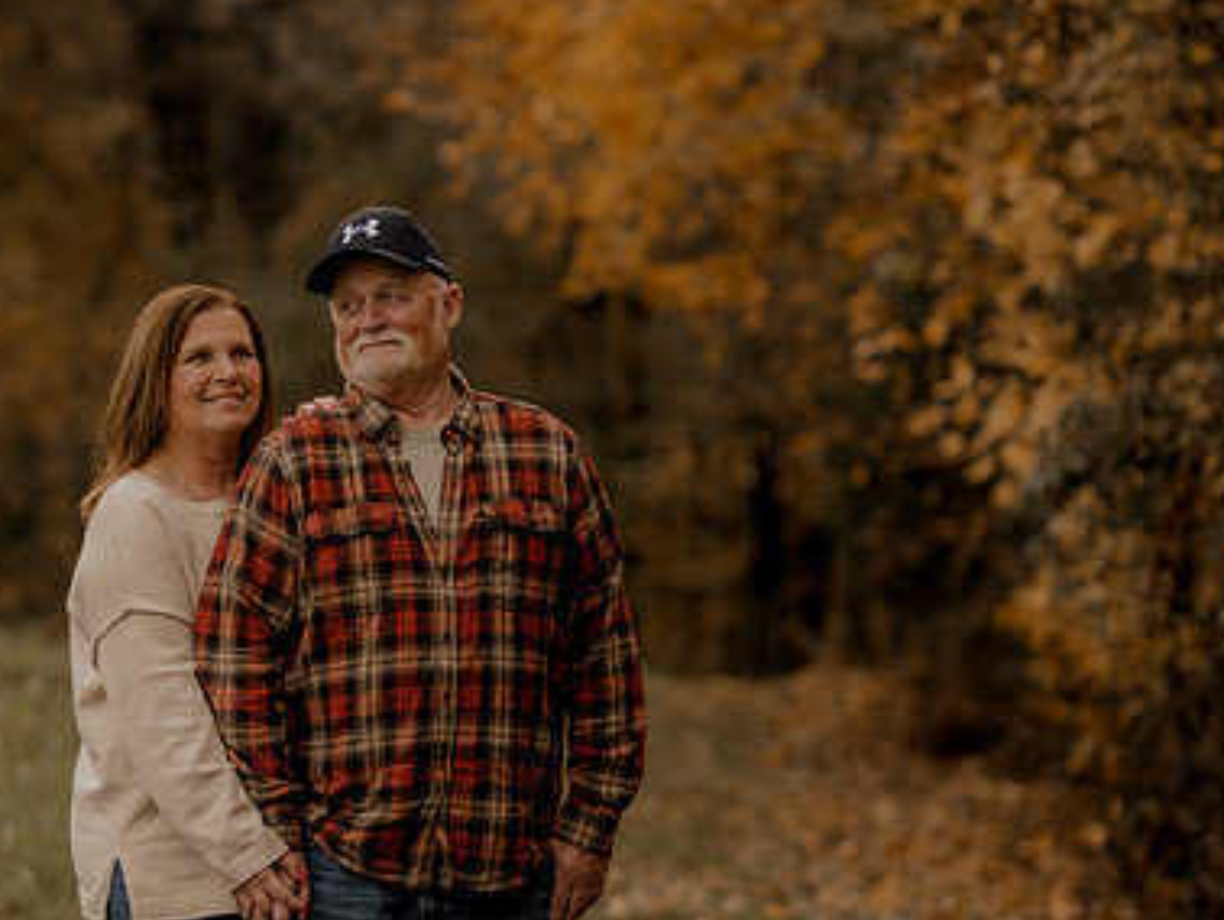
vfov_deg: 9.6
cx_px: 189
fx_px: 5449
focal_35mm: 154
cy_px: 651
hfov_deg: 12.7
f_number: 1.8
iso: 250
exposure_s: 1/2500
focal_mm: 85
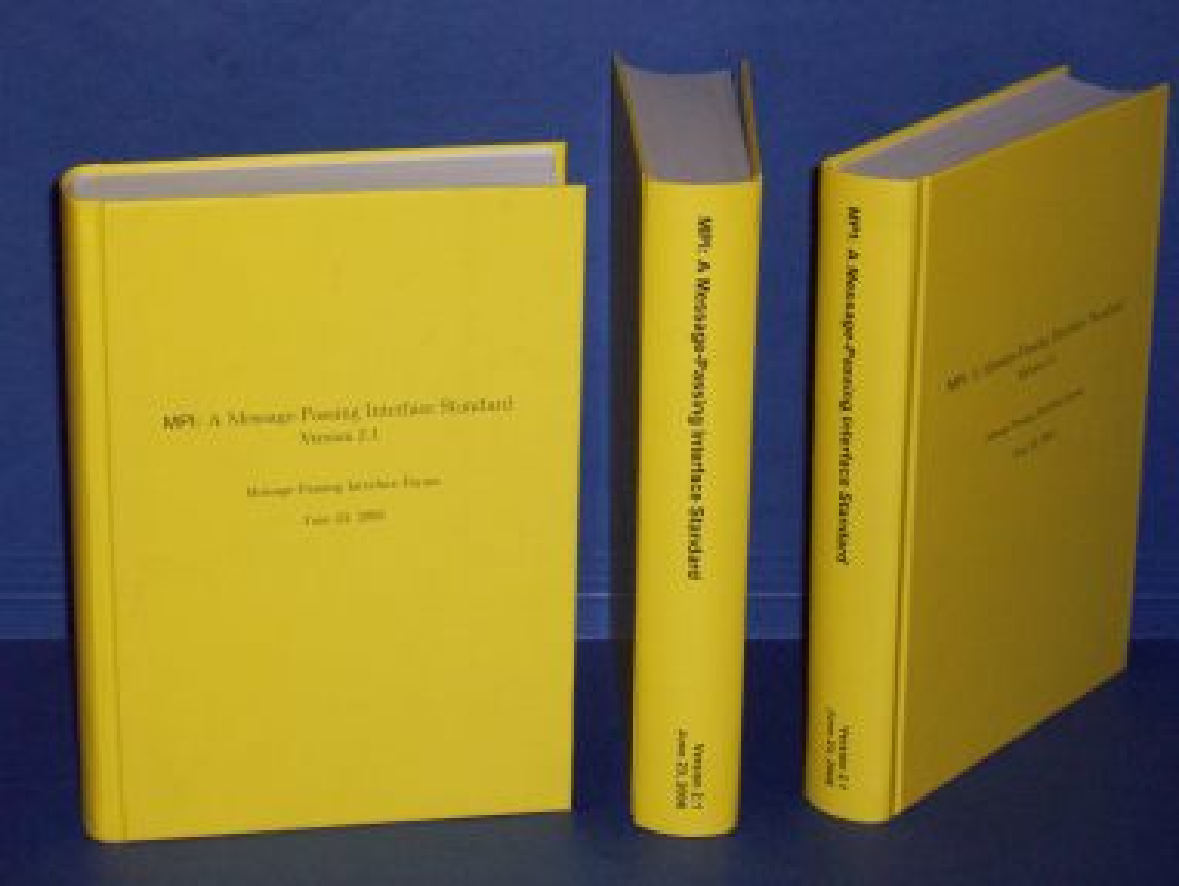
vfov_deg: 13.4
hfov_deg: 17.7
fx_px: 3783
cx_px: 590
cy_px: 443
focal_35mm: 111
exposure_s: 1/128
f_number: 5.2
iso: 200
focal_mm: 18.6
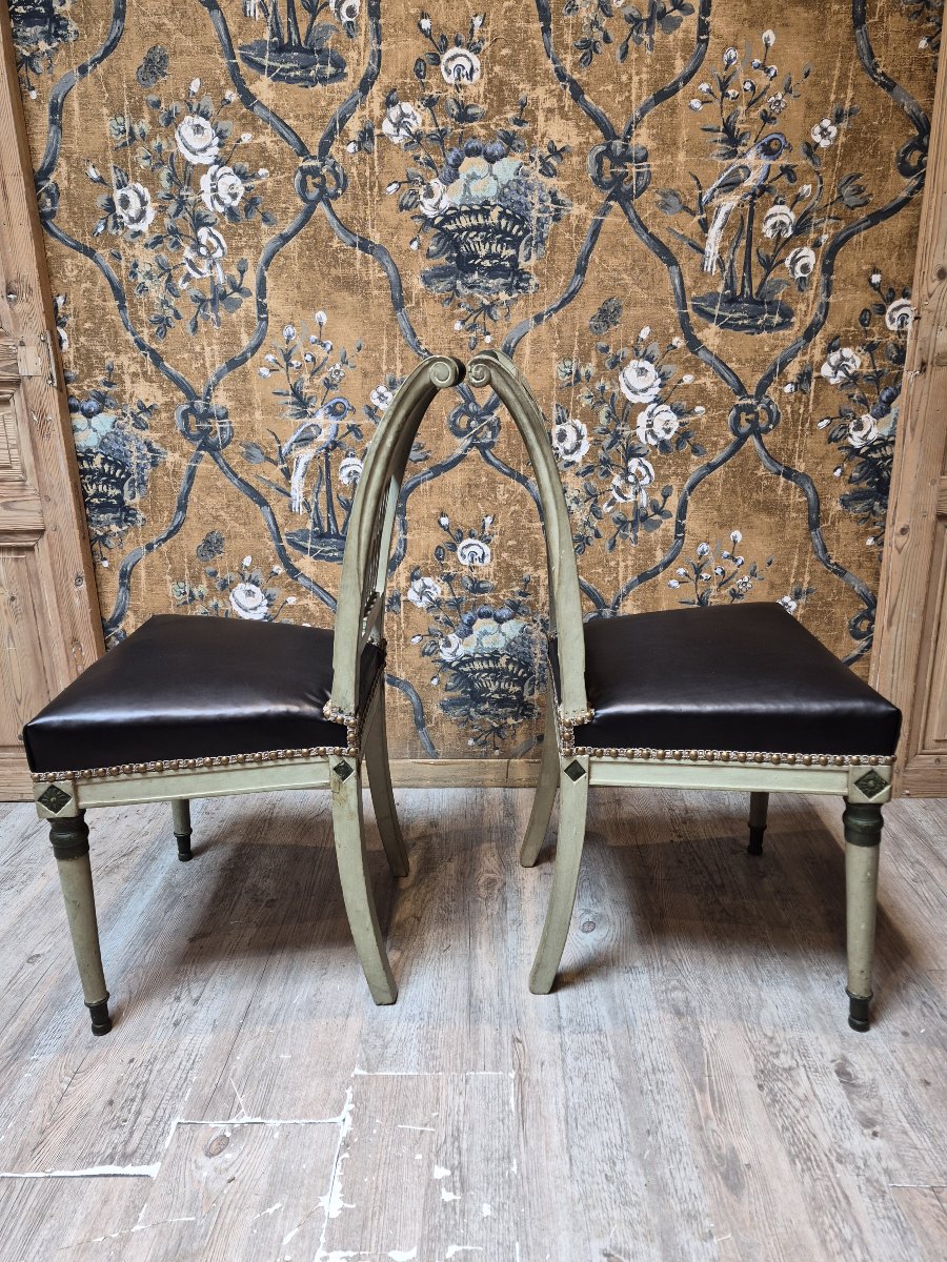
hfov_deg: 58.9
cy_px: 631
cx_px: 474
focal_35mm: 23
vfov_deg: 73.9
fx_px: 839
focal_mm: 5.4
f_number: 1.8
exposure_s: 1/100
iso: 250
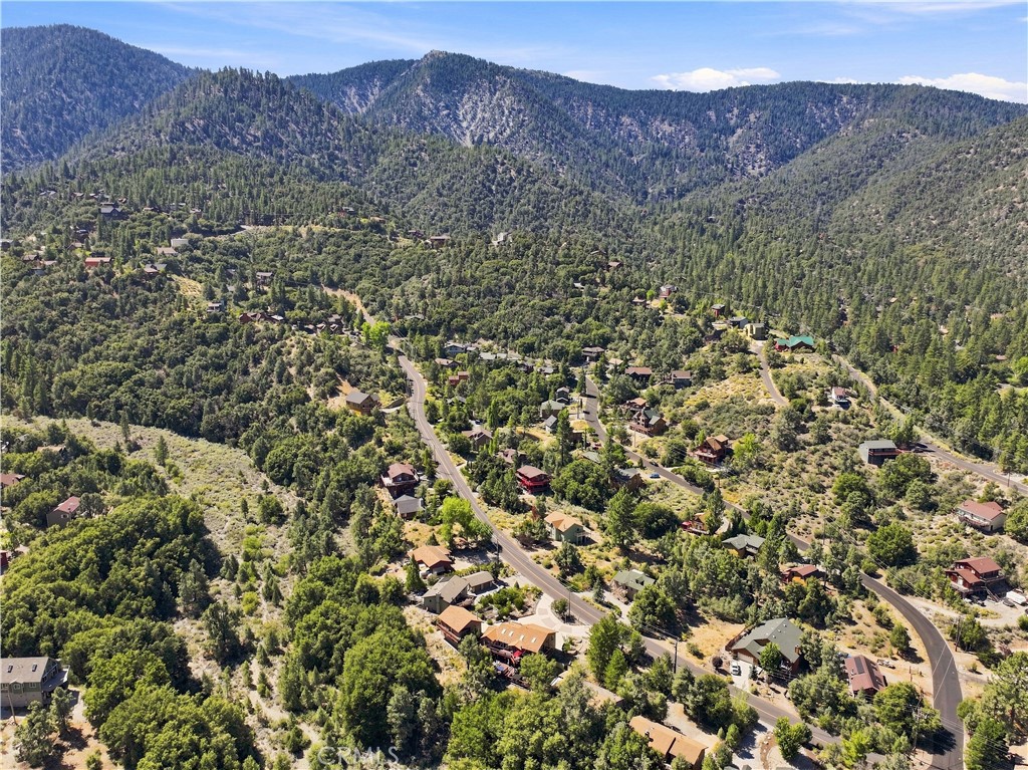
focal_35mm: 24
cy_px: 385
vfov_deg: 56.8
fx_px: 712
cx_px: 514
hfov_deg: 71.6
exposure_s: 1/1000
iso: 100
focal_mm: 12.3
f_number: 2.8
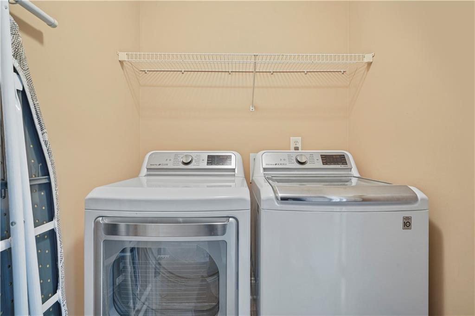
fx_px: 224
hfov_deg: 93.3
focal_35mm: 17
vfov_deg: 70.4
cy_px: 158
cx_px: 238
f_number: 8
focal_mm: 17
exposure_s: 2.5
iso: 320
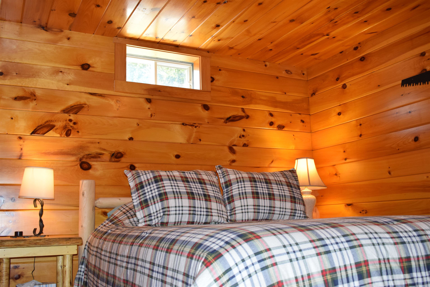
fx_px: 430
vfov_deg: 36.9
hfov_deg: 53.1
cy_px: 144
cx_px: 215
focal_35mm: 36
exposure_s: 1/125
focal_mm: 24
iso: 800
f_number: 5.6
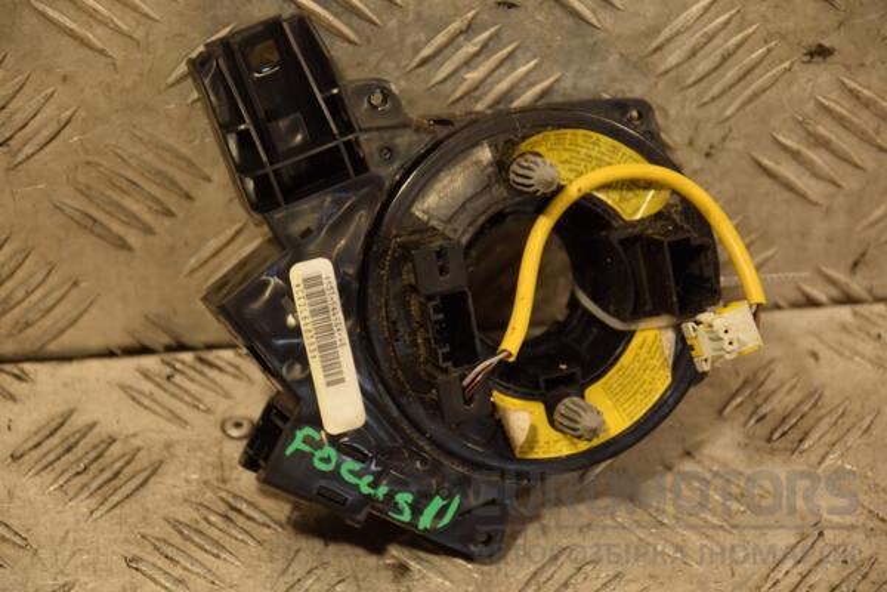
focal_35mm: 138
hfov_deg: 14.9
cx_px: 444
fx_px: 3400
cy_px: 296
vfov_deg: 9.9
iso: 800
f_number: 5.6
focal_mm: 92
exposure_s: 1/125
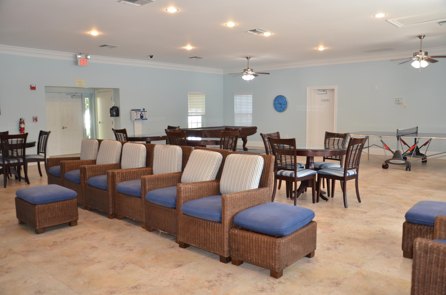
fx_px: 334
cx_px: 223
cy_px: 148
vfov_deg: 47.7
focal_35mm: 27
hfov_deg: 67.5
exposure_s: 1/60
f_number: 3.5
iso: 640
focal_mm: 18
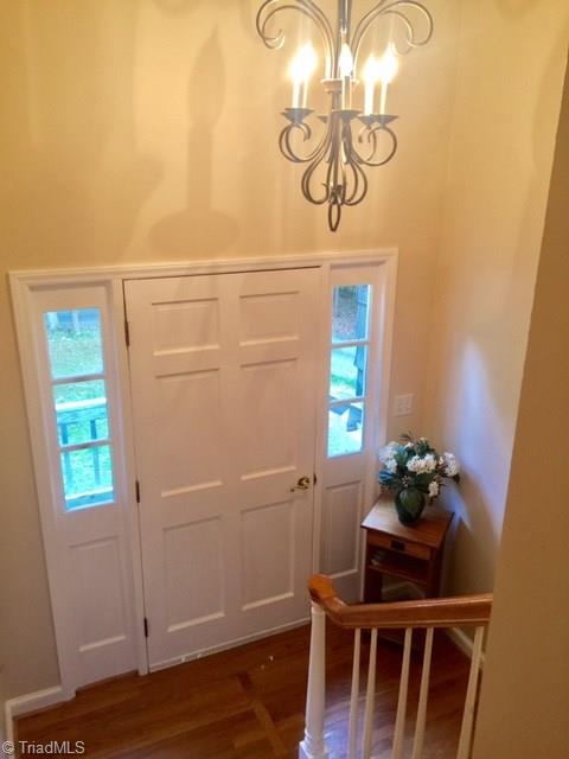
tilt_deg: -18.0
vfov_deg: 61.7
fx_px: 636
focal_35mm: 29
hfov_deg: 48.2
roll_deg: -0.7
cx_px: 284
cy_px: 380
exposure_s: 1/15
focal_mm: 4.15
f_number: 2.2
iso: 40
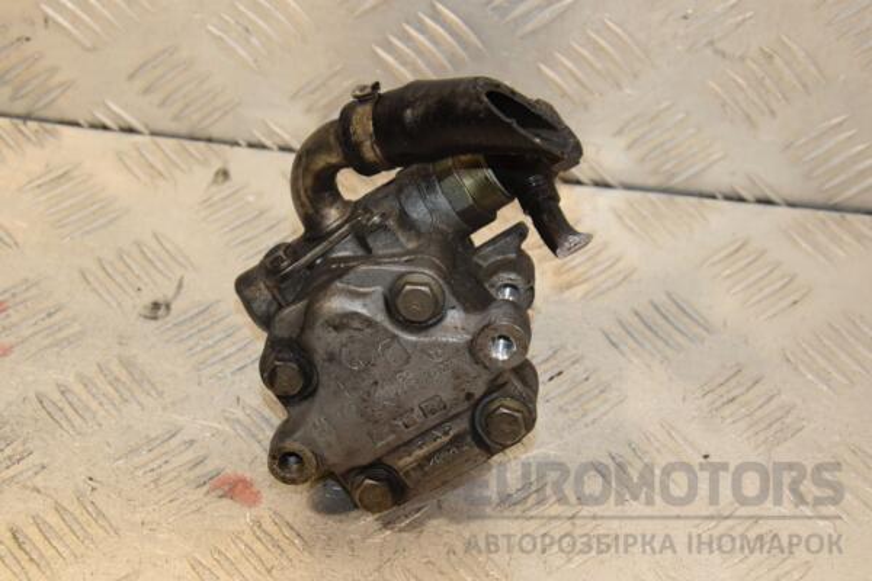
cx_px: 436
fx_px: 2252
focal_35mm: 93
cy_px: 290
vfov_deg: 14.7
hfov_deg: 21.9
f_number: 7.1
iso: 1600
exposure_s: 1/200
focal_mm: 62
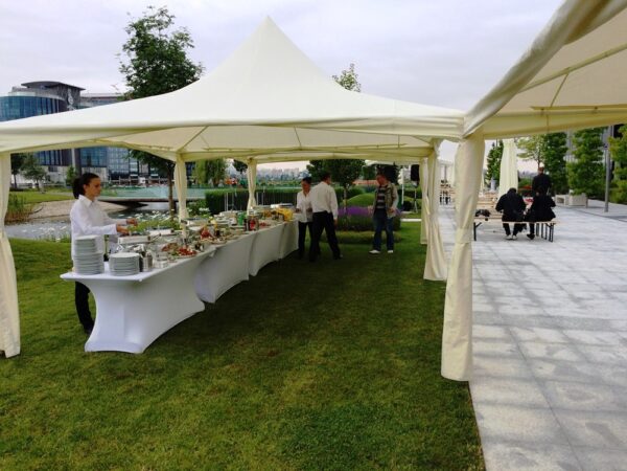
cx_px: 314
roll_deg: +1.3
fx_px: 525
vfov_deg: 48.2
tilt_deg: -5.2
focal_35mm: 29
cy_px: 236
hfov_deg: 61.7
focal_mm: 4.15
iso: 32
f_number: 2.2
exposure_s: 1/838
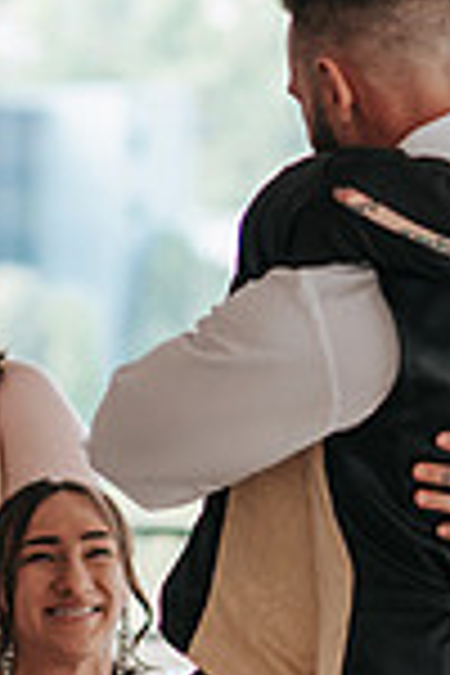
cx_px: 436
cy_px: 648
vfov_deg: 5.4
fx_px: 7181
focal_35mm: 383
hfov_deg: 3.6
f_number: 2.8
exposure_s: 1/250
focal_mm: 85
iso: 400
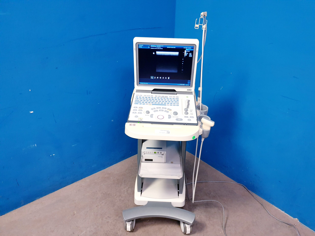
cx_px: 158
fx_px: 237
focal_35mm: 26
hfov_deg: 67.3
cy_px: 118
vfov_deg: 53.1
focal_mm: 4.3
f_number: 1.5
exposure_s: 1/50
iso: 320
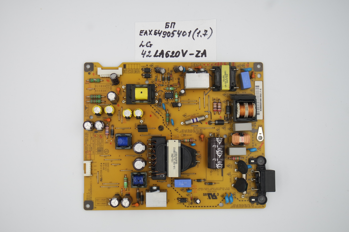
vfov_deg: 28.1
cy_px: 116
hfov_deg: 41.1
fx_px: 465
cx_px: 174
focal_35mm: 48
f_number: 5
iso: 160
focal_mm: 18
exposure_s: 1/125
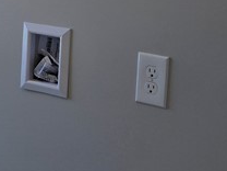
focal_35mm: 113
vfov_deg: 12.9
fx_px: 741
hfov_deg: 16.7
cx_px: -48
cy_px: -5
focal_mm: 5.4
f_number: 1.8
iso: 25
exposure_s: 1/266
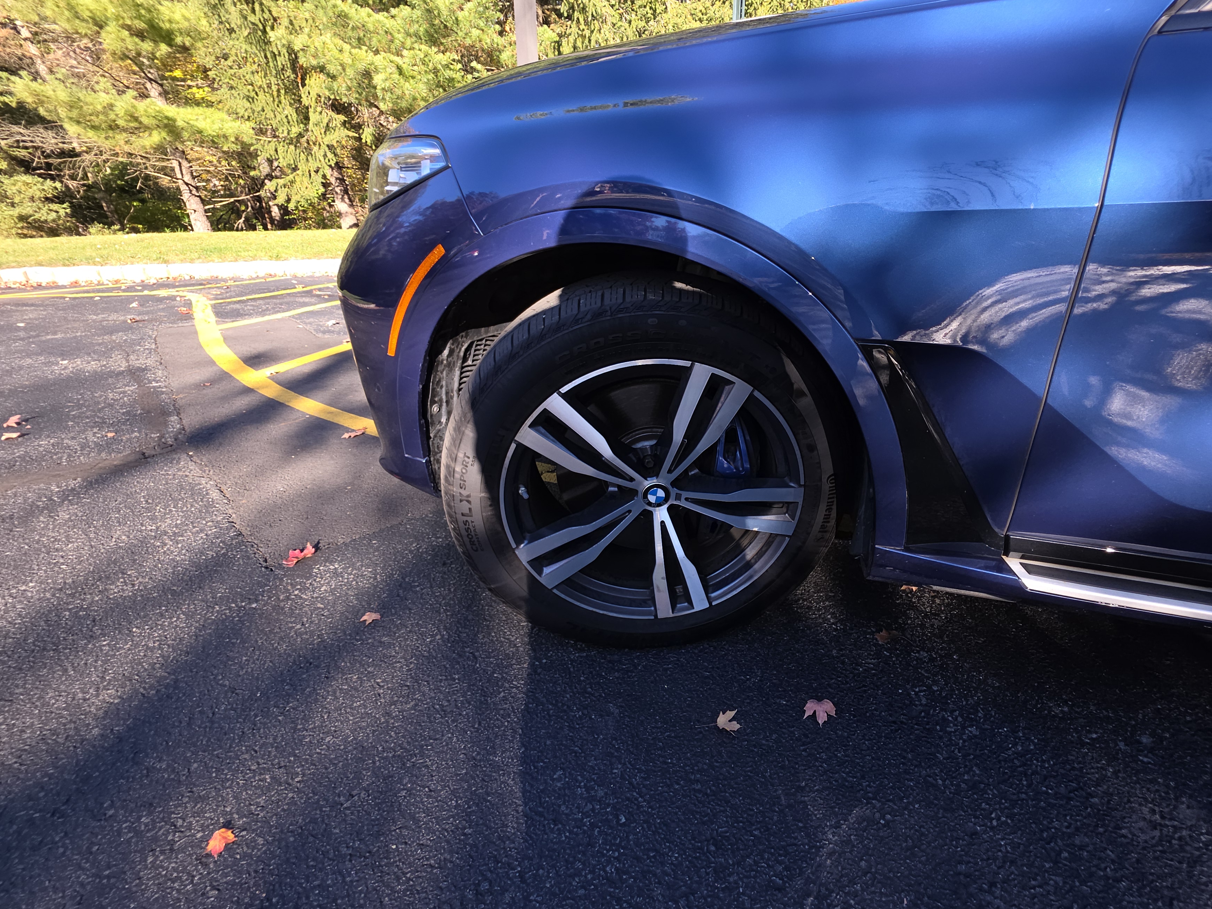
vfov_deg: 81.7
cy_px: 449
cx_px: 698
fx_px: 525
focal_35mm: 15
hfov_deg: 97.4
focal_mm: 2.2
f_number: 1.9
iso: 20
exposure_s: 1/144
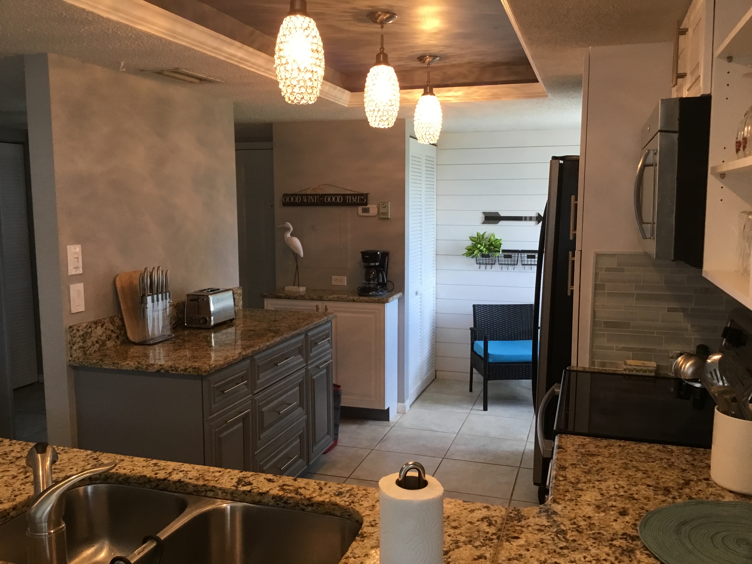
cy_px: 282
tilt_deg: -6.3
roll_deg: -0.7
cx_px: 376
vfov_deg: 45.4
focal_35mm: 31
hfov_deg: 58.4
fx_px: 673
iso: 40
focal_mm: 3.3
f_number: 2.4
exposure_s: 1/30
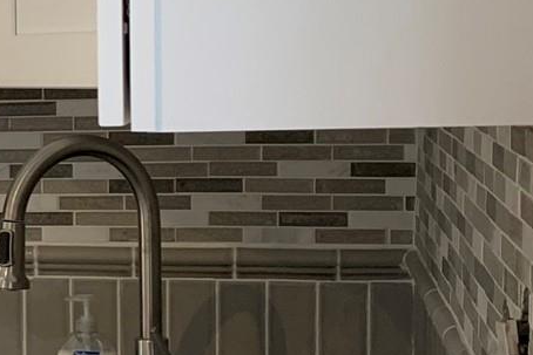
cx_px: -332
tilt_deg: -4.6
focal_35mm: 122
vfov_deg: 11.2
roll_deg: +2.4
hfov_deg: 15.2
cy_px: 219
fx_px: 1807
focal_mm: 4.25
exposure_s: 1/76
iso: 100
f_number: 1.8
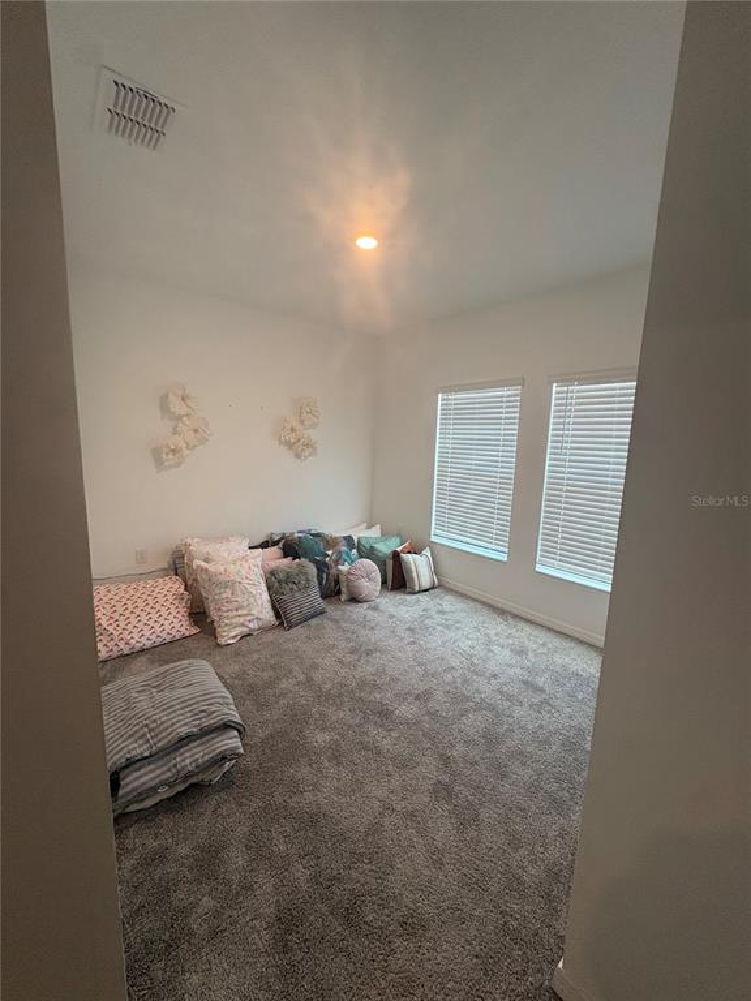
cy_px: 500
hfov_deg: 85.7
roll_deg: -1.8
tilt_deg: -8.5
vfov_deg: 102.1
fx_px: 405
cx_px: 376
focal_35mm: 14
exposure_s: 1/120
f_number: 2.2
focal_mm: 2.22
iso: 250
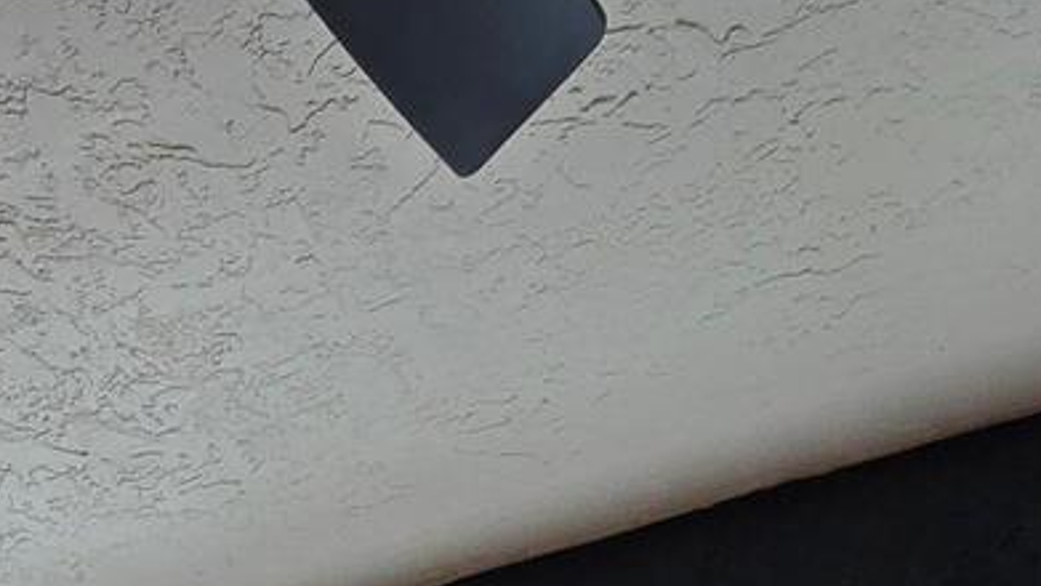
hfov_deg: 32.2
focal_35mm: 58
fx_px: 1601
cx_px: -75
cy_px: 1526
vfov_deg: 13.2
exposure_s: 1/120
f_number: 2.2
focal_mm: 2.2
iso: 64
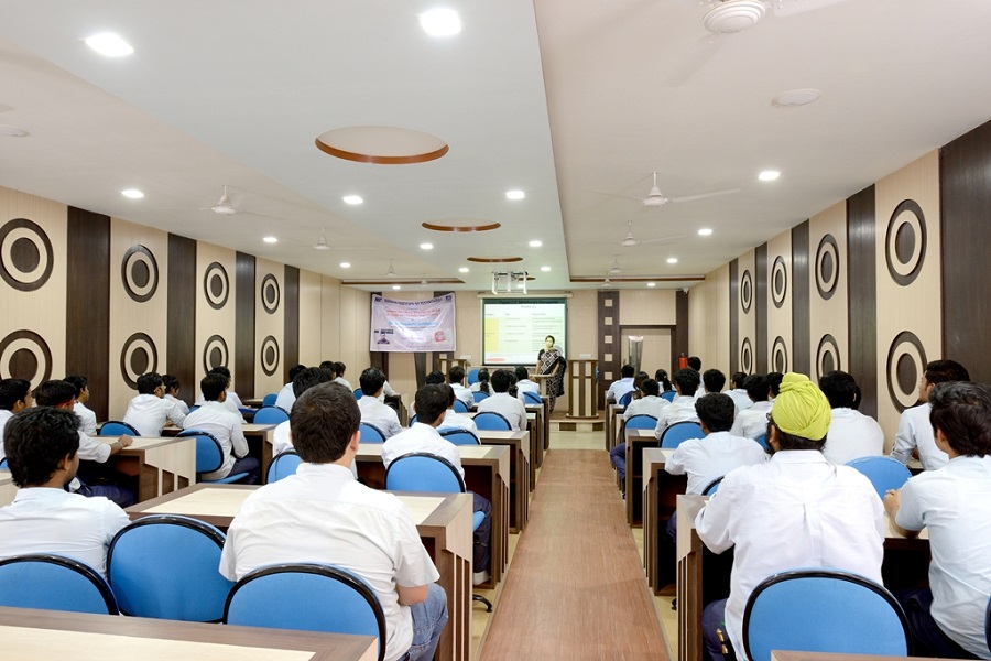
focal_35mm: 24
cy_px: 330
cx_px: 496
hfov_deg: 73.7
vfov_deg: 53.1
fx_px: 661
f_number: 11
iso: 400
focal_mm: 24
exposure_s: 1/2
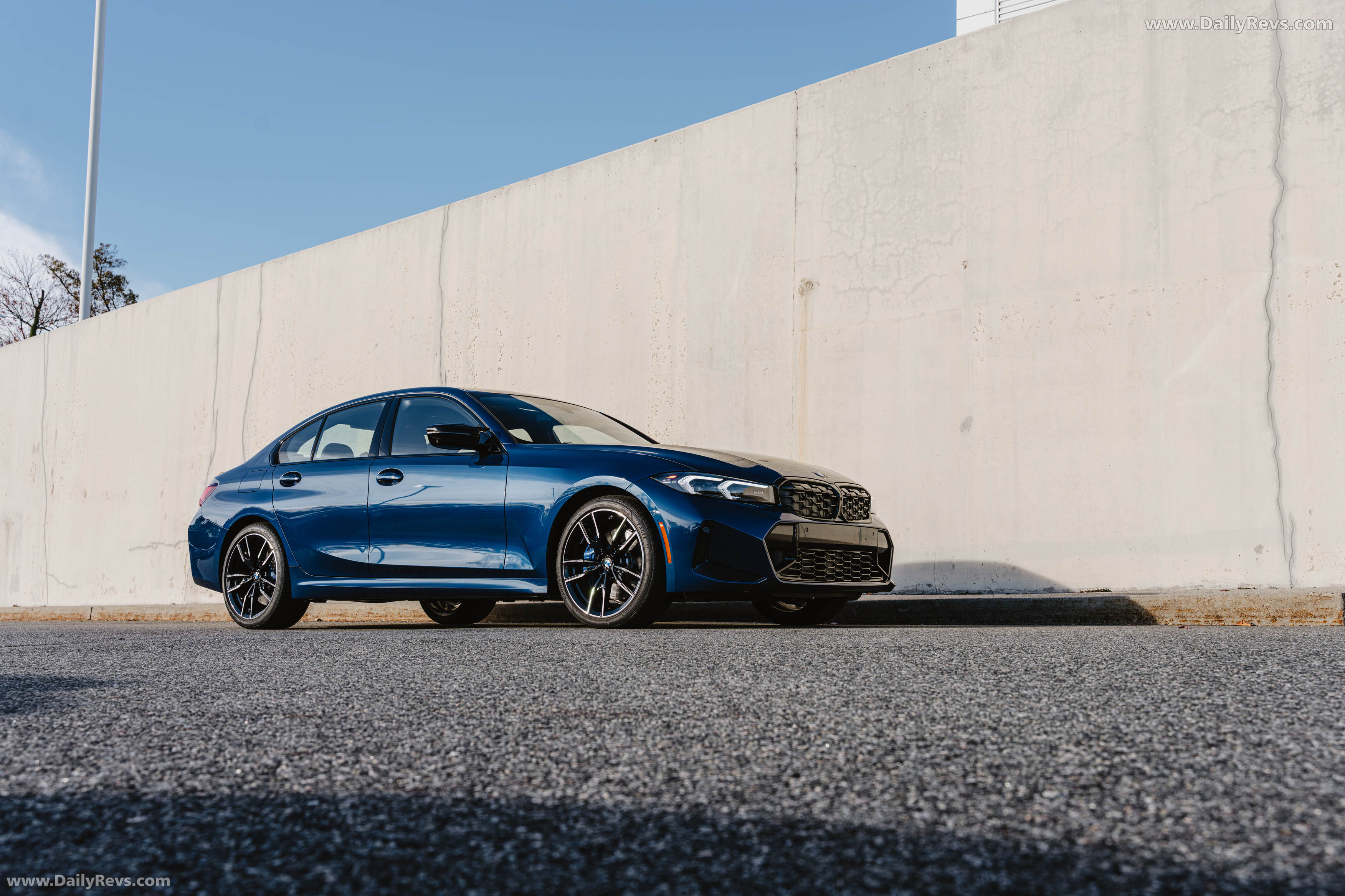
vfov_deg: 36.6
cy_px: 448
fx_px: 1356
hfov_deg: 52.8
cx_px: 672
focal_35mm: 36
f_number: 7.1
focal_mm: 36.3
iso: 200
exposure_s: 1/320
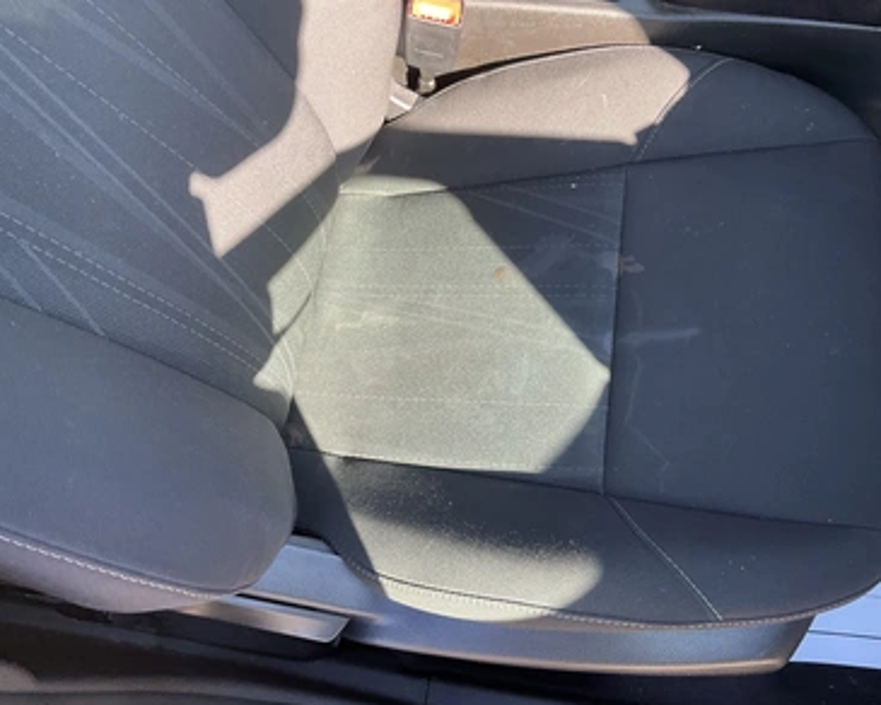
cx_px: 480
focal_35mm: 31
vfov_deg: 47.1
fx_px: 808
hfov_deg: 57.1
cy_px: 352
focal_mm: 3
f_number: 1.8
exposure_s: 1/122
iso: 50
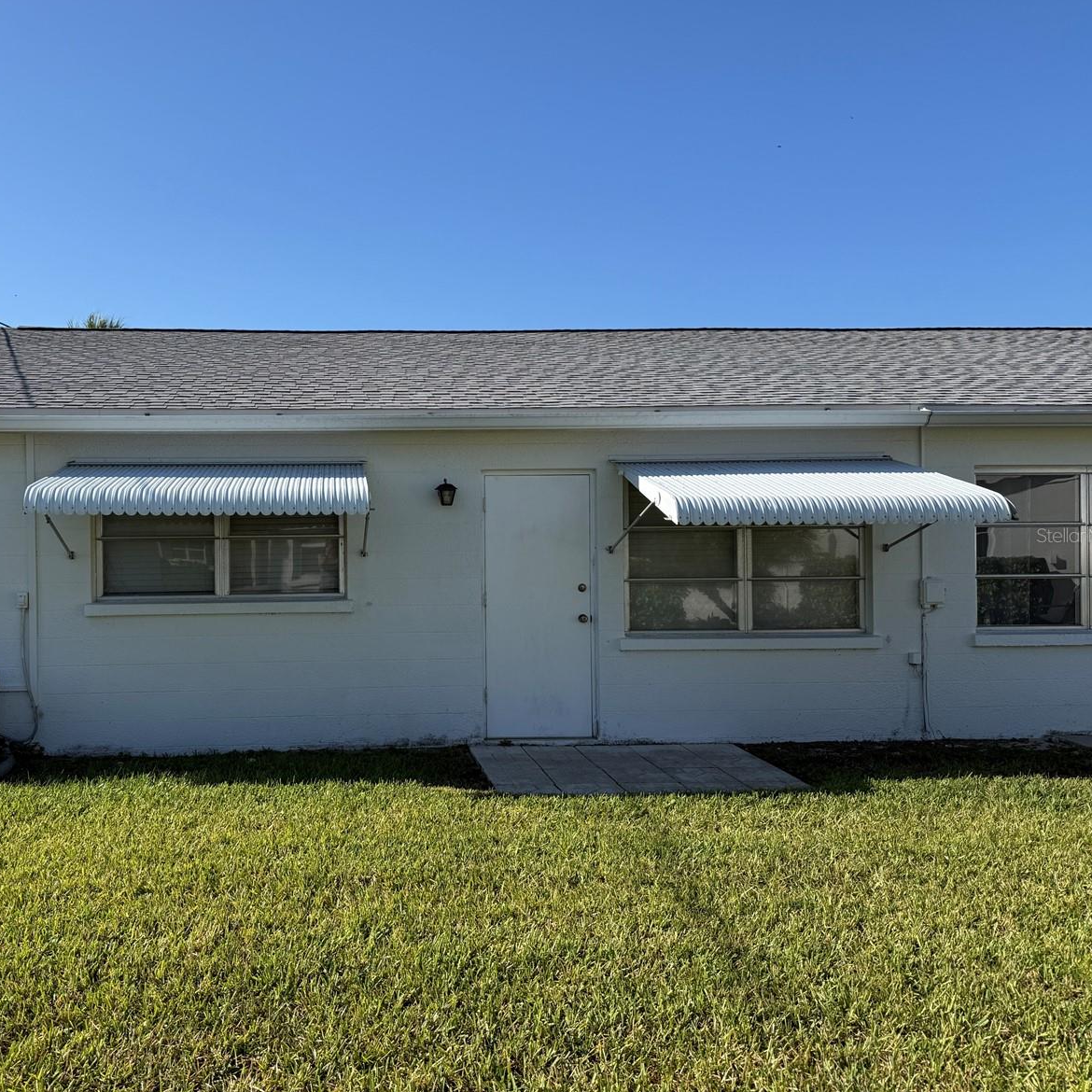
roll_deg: -0.9
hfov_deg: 54.7
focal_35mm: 29
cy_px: 535
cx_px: 378
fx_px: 1035
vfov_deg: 55.6
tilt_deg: +0.0
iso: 80
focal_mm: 6.76
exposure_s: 1/4673
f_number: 1.78
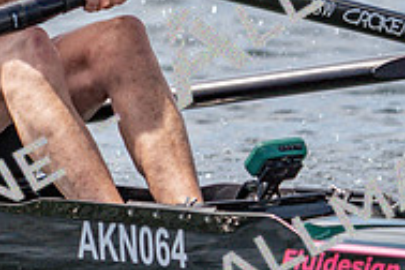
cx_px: -17
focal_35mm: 720
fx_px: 8099
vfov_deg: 1.9
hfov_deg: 2.9
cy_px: -93
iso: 400
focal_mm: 234
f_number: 5.6
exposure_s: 1/2000
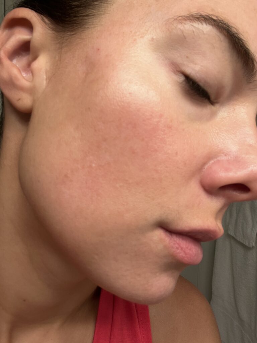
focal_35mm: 30
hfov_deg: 46.8
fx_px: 297
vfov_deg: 60.0
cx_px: 128
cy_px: 172
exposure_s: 1/60
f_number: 2.2
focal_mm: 2.71
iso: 50
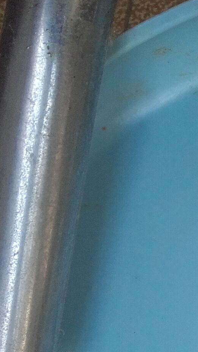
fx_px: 887
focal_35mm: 95
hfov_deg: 11.6
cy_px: 265
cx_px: 385
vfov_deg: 22.2
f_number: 2.2
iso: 50
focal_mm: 3.3
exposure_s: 1/139
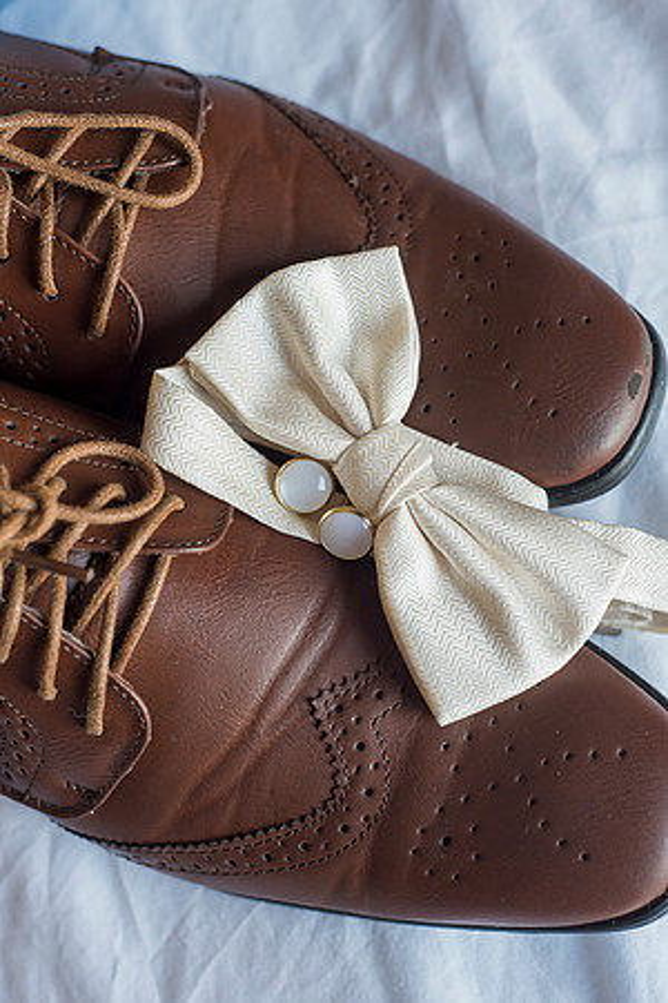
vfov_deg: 39.6
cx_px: 334
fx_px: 1392
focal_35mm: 50
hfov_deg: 27.0
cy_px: 502
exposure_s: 1/320
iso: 2500
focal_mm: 50
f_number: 4.5
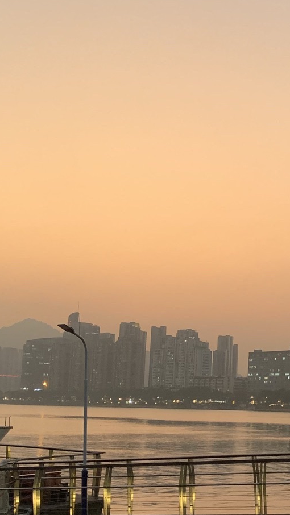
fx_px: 874
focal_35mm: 64
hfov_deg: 18.4
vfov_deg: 32.8
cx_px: 284
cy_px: 278
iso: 400
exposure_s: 1/44
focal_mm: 4.25
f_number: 1.8
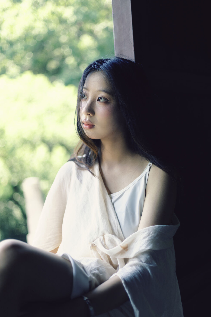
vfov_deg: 39.6
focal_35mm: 50
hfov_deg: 27.0
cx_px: 106
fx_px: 440
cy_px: 158
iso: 320
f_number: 1.8
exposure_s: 1/800
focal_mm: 50
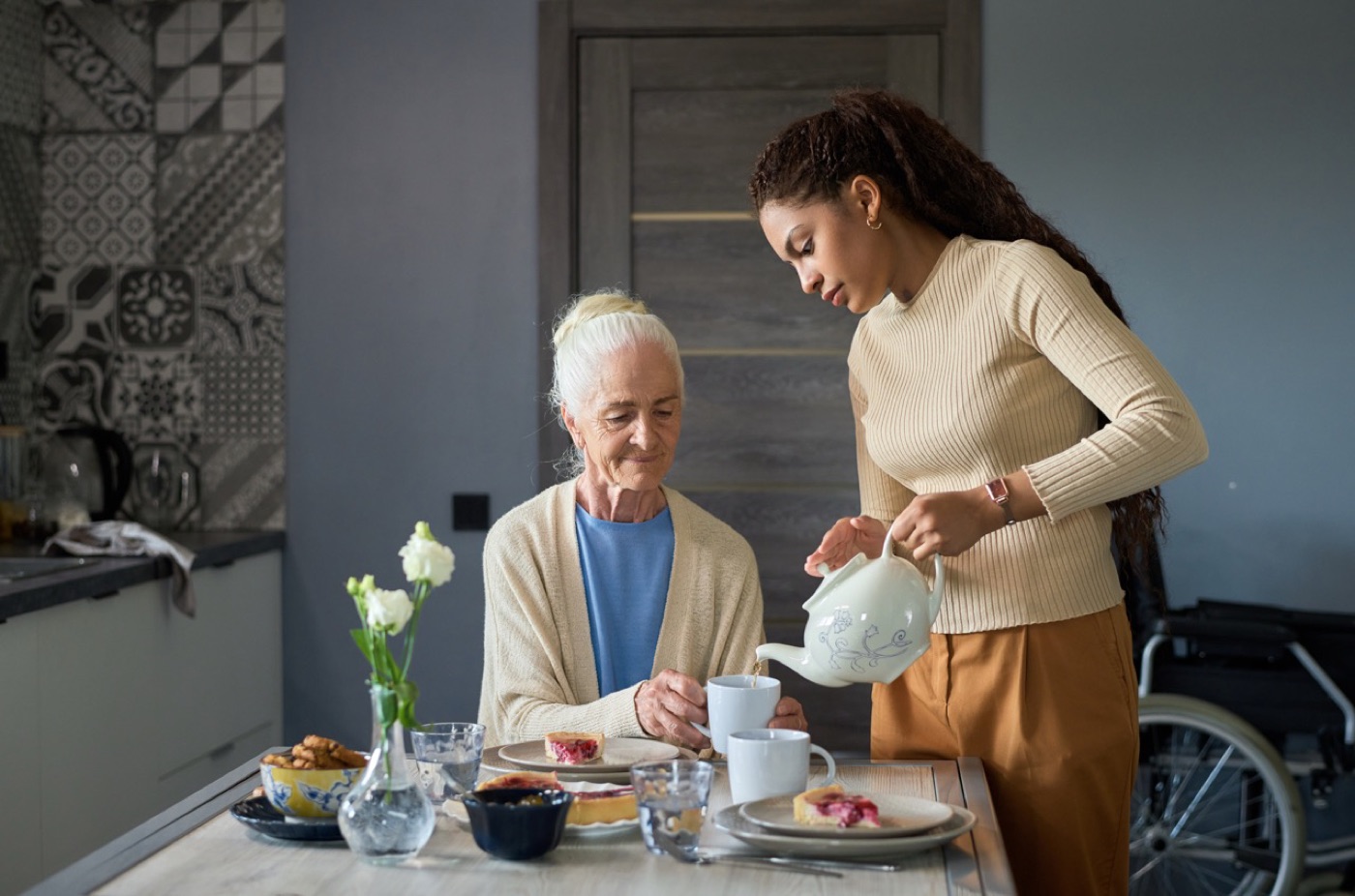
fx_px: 2178
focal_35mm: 58
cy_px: 448
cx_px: 678
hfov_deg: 34.6
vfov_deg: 23.3
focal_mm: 58
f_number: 3.2
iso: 800
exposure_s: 1/200
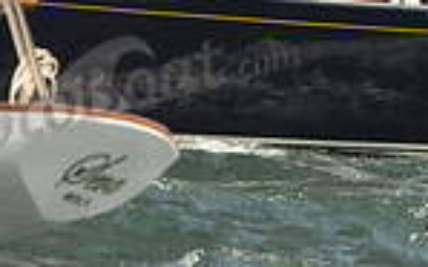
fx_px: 9246
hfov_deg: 2.6
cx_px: 451
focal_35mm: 793
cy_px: -93
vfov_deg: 1.7
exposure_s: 1/1600
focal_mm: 200
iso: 400
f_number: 8
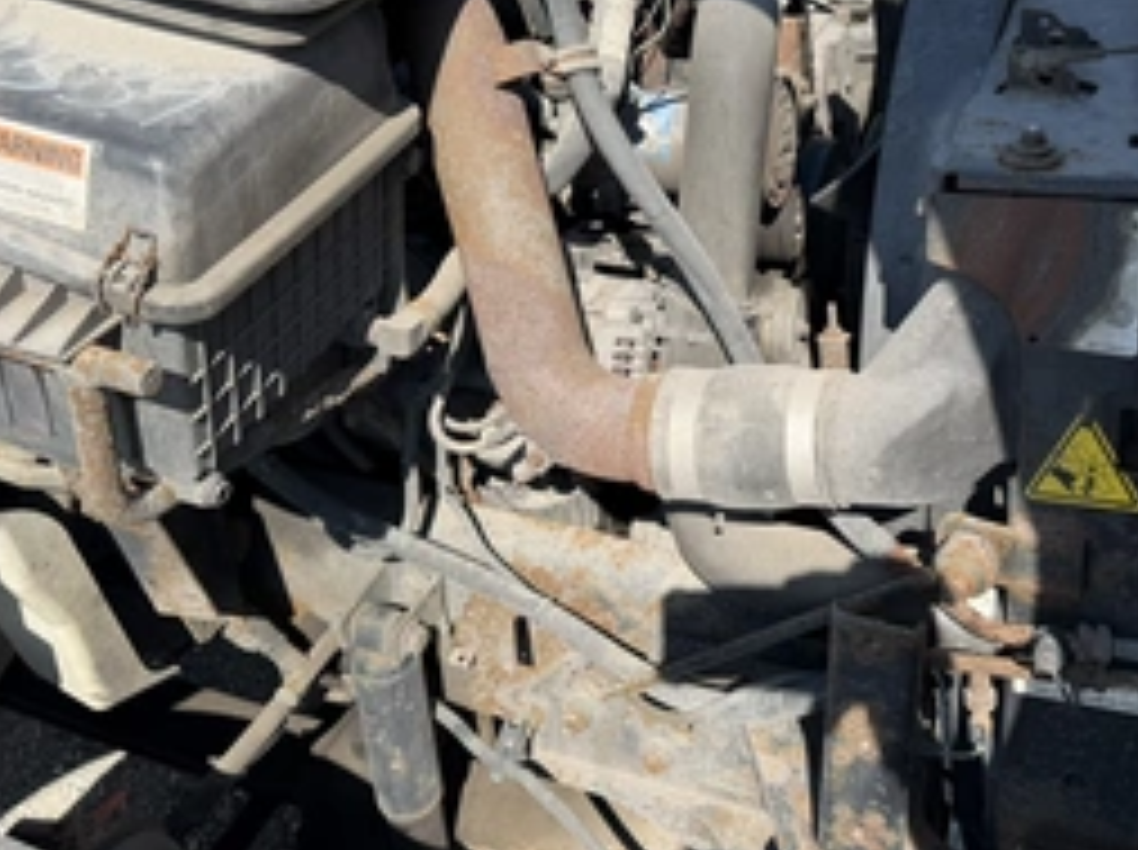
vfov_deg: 36.9
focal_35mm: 38
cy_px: 234
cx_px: 706
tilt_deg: -30.3
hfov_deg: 48.6
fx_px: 1247
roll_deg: -3.1
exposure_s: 1/3279
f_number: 1.78
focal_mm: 6.76
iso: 80
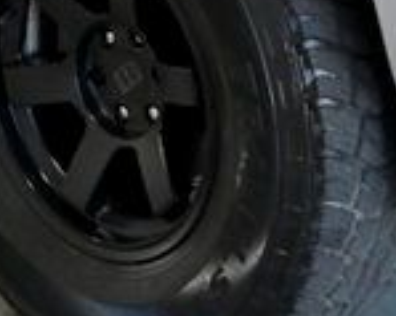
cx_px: 64
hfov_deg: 10.3
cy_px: -280
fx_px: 2190
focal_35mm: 187
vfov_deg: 7.9
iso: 2500
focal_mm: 29
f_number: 4.5
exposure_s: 1/1250
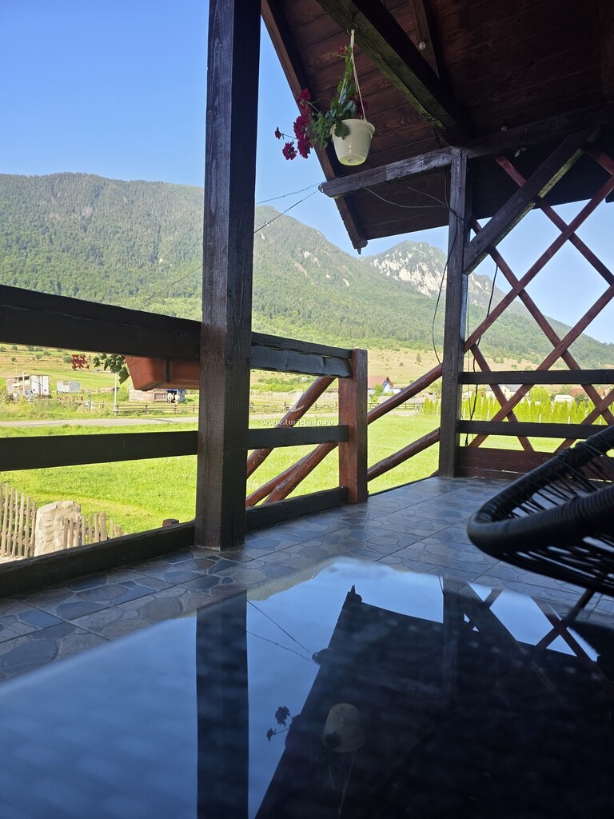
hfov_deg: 58.9
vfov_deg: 73.9
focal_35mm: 23
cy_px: 410
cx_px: 307
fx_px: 544
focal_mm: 6.3
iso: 80
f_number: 1.7
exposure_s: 1/1433
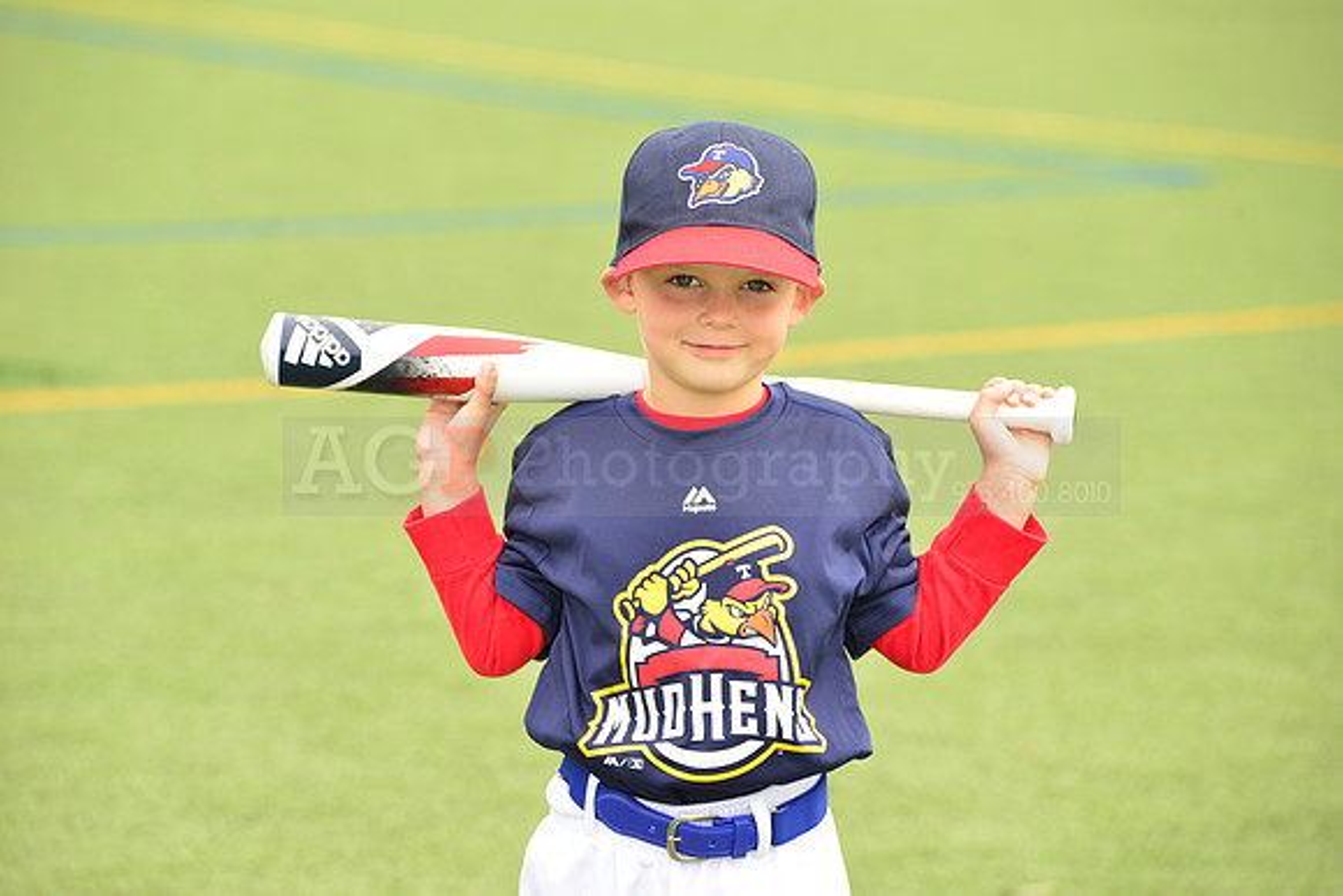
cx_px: 672
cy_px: 448
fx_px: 6903
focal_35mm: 185
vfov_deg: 7.4
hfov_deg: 11.1
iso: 250
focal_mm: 185
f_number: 8
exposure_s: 1/200
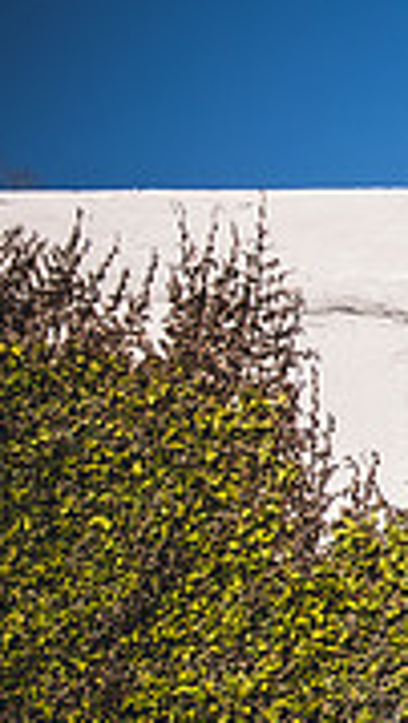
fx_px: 1573
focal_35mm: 82
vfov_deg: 25.5
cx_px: 1102
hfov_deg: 11.2
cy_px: 559
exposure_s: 1/4000
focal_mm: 24
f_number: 2.8
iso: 100
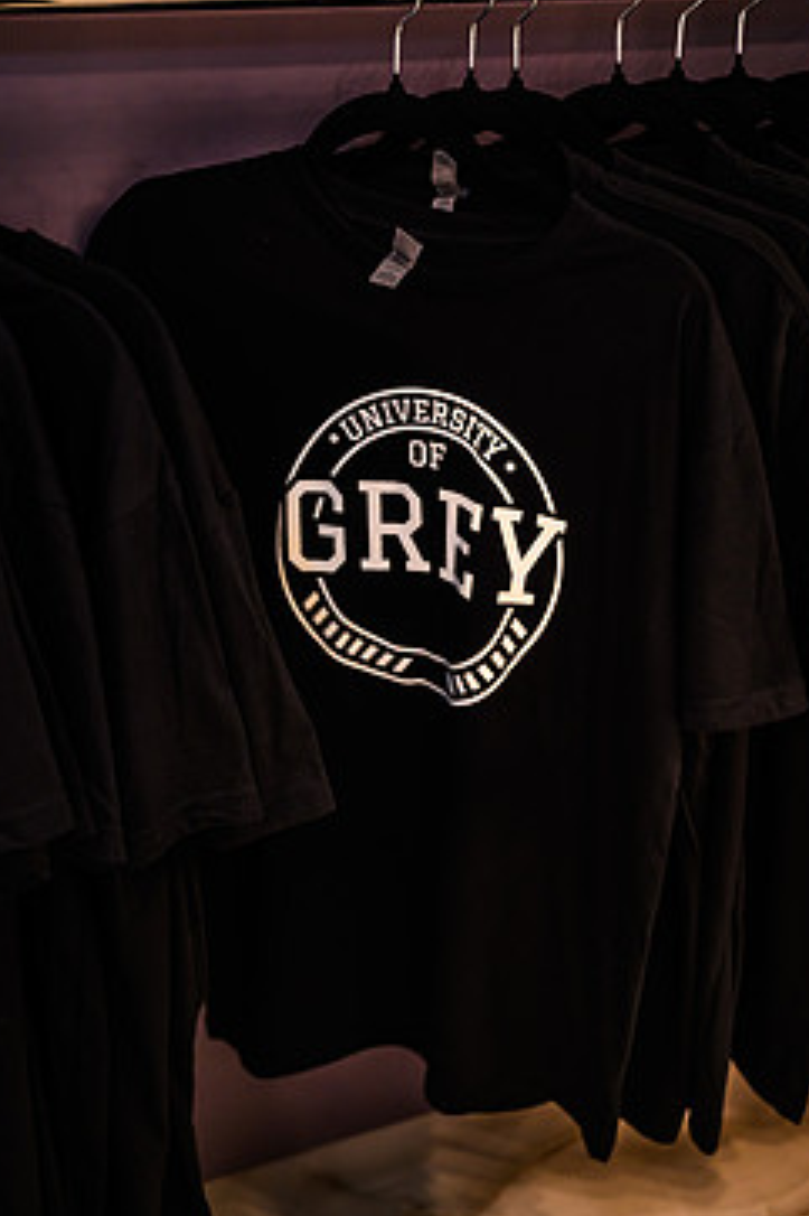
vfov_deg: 42.8
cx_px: 396
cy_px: 618
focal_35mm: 46
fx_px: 1552
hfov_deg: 29.2
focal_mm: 37
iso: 1600
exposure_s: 1/100
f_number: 2.8
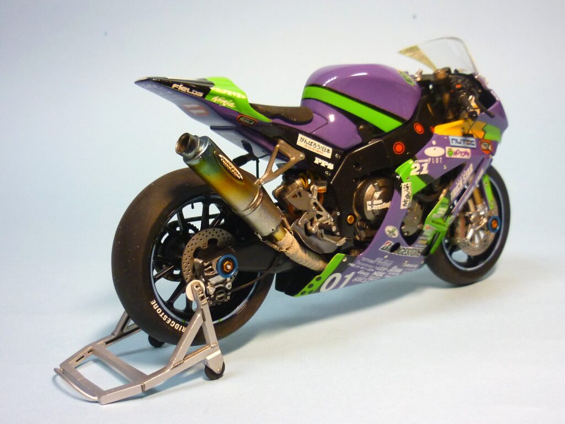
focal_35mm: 43
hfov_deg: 43.9
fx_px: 702
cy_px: 212
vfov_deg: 33.6
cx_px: 282
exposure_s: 1/30
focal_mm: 5.5
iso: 200
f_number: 2.8
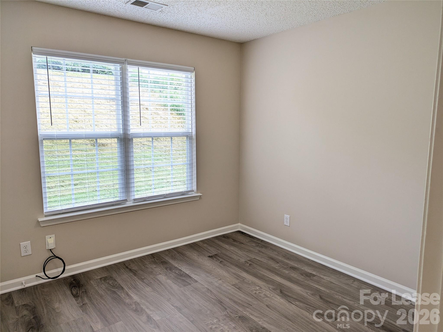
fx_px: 320
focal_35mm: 25
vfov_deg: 54.9
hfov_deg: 69.4
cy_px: 166
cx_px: 222
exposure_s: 1/120
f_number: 1.89
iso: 79
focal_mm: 5.43
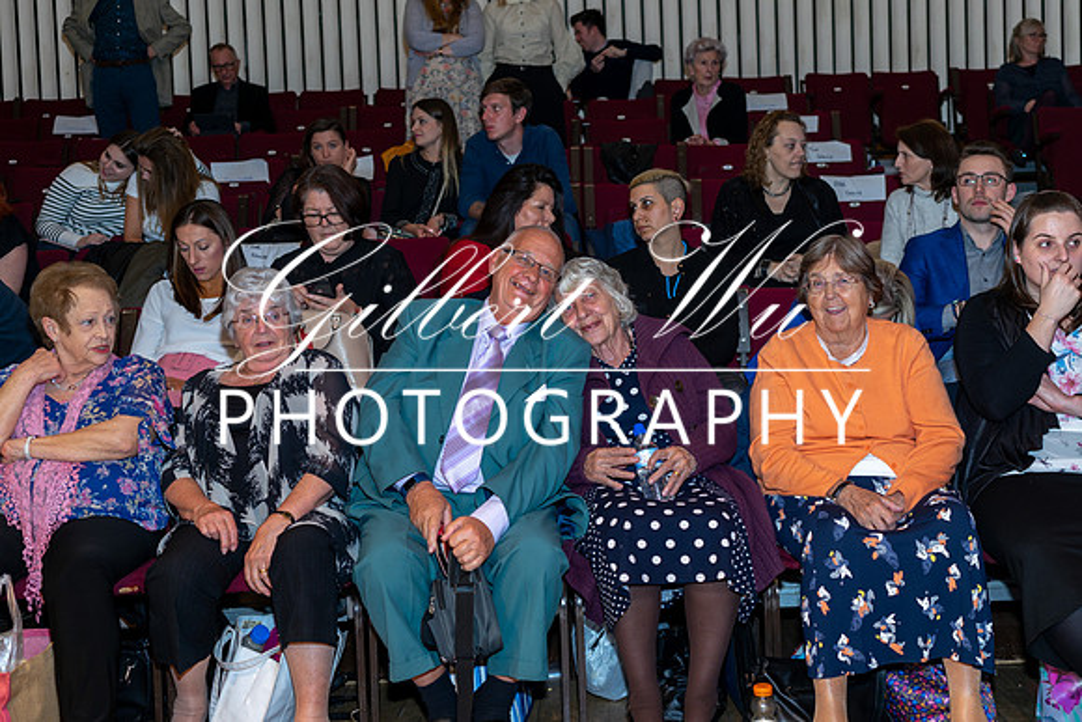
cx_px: 587
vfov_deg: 33.2
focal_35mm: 40
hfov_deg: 48.1
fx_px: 1210
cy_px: 366
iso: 200
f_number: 3.2
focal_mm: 35
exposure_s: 1/60
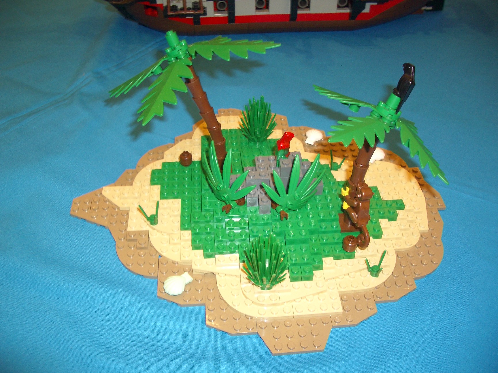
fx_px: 504
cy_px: 186
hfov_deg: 52.6
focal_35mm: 35
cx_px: 249
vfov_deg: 40.7
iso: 100
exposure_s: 1/60
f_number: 2.6
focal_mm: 5.8
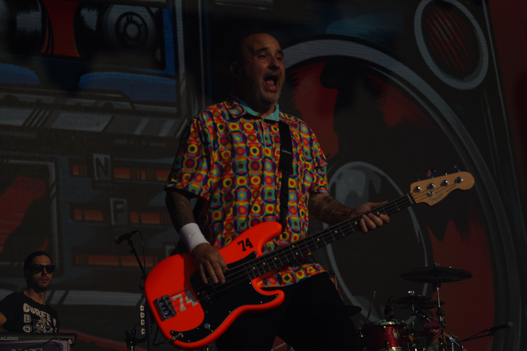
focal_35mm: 105
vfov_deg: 13.0
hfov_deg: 19.5
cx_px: 264
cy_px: 176
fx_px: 1537
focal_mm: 105
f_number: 8
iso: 100
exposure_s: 1/2000
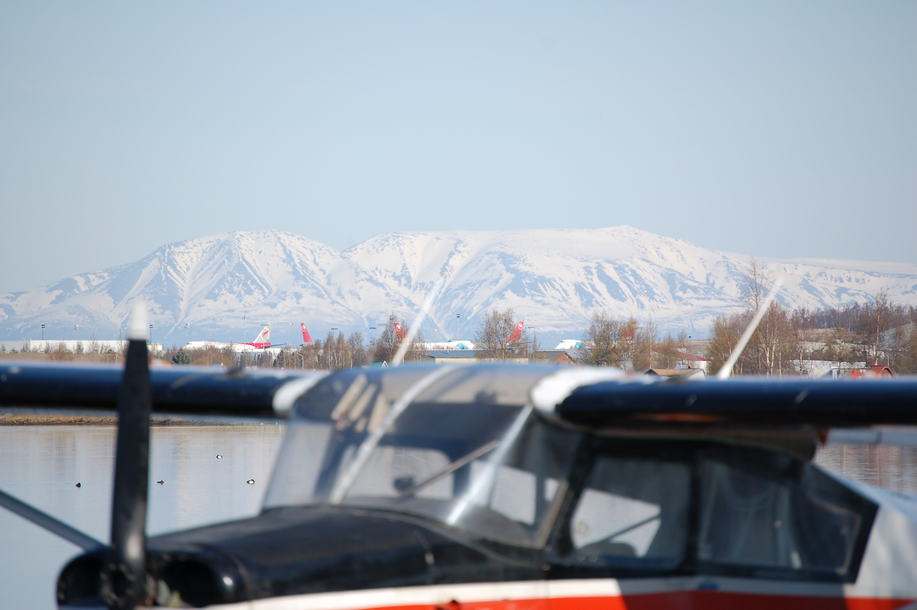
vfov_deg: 4.6
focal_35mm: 300
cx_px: 458
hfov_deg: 6.9
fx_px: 7635
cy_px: 305
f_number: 6.3
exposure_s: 1/640
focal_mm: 200
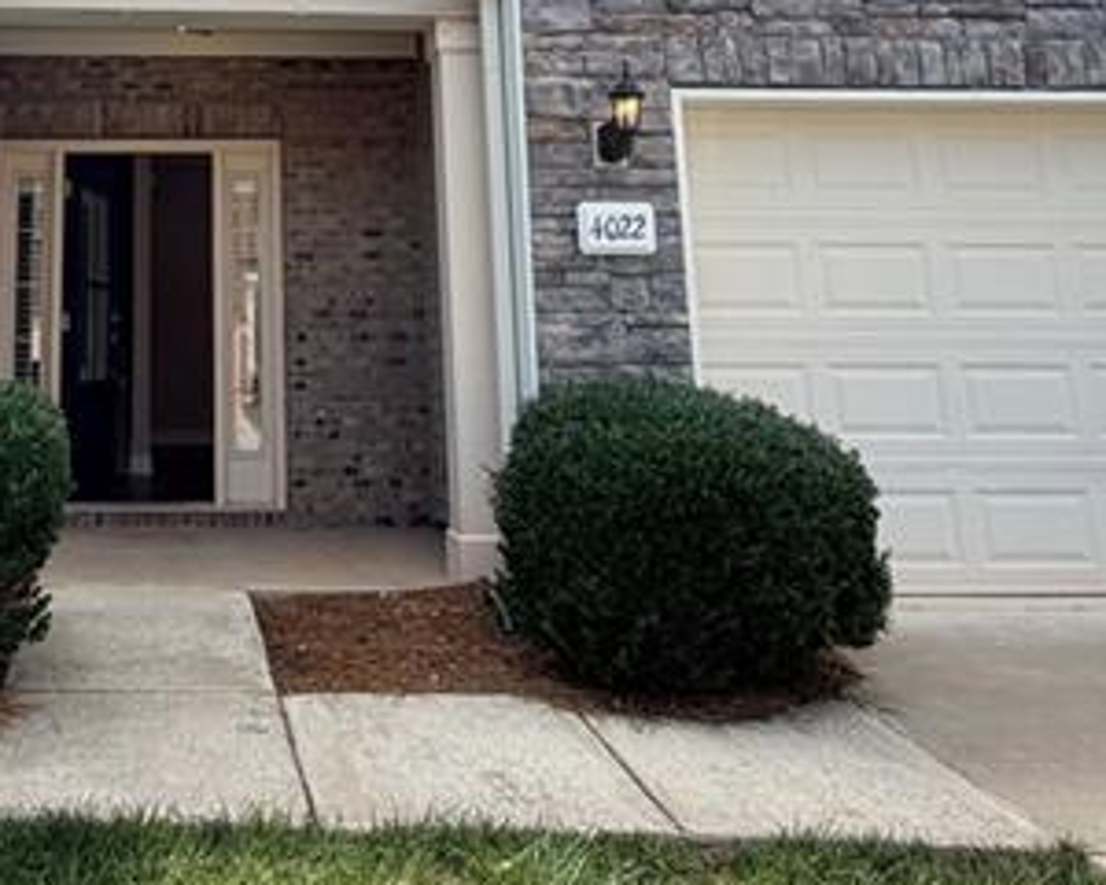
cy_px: 144
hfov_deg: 47.7
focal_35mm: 35
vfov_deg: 40.0
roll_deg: -1.4
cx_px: 170
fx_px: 1146
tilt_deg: +10.5
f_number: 2.2
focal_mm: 2.22
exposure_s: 1/726
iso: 40
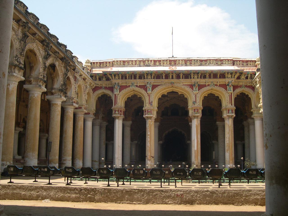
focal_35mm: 38
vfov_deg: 37.7
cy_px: 108
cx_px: 144
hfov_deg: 49.0
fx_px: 316
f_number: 7.6
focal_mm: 8
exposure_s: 1/124
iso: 100
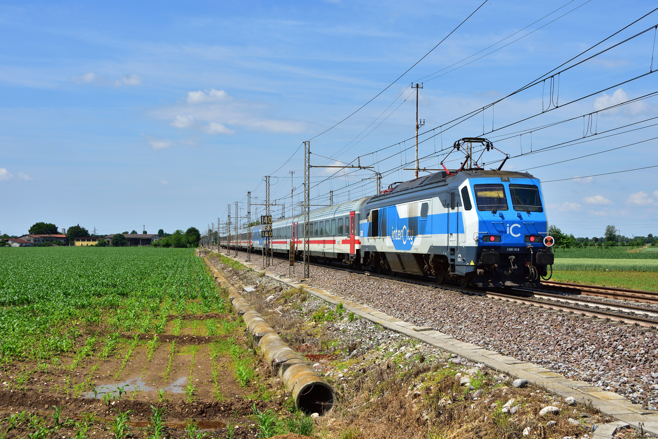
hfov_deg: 45.0
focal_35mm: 44
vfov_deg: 30.8
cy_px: 220
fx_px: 795
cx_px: 329
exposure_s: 1/800
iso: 200
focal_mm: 29
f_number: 7.1
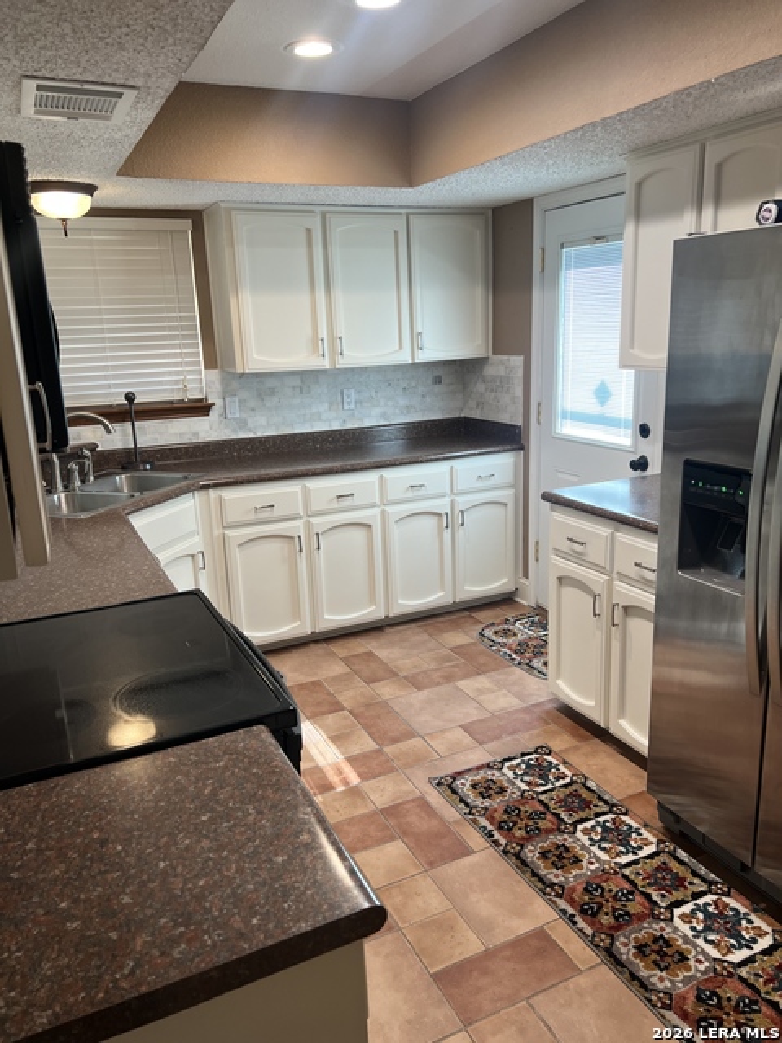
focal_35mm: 26
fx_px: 783
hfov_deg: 53.1
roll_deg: +1.8
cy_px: 522
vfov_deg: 67.3
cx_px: 391
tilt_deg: -13.6
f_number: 1.5
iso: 80
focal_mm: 5.7
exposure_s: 1/120
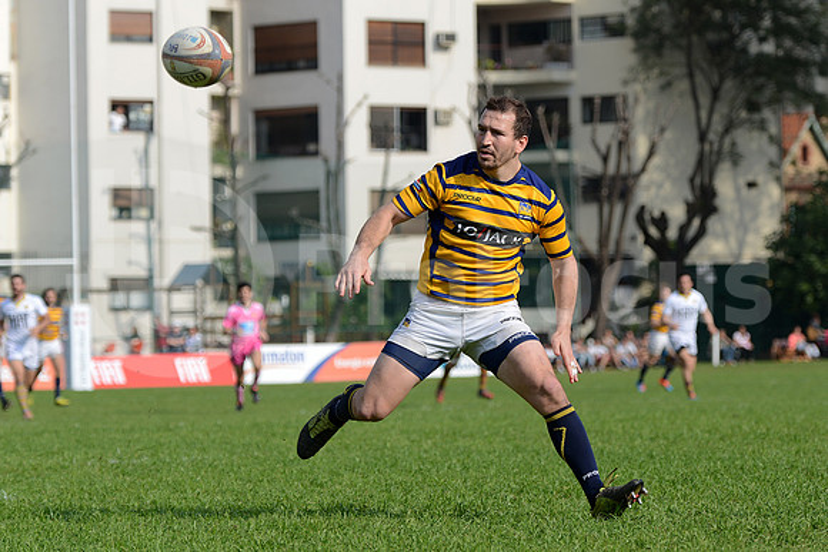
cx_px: 414
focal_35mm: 170
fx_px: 3911
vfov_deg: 8.1
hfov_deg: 12.1
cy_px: 276
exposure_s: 1/2000
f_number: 4
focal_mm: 170
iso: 320
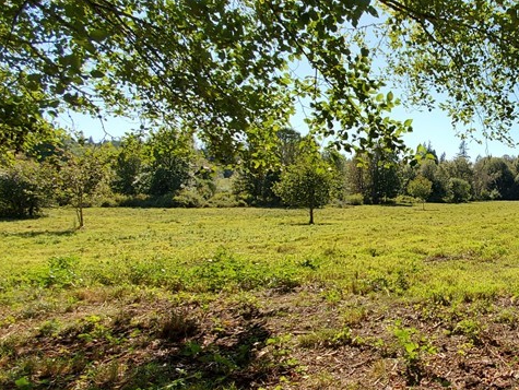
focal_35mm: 28
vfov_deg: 49.8
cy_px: 188
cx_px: 448
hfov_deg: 56.4
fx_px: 420
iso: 50
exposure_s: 1/838
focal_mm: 1.8
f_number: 2.2
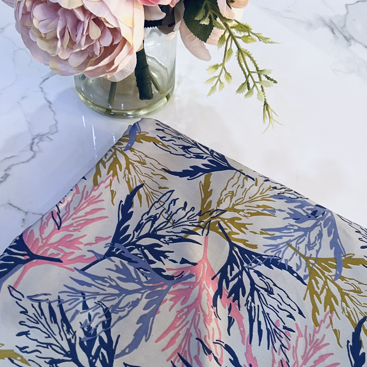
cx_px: 196
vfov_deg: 40.7
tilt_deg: -53.3
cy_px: 225
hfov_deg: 40.9
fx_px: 492
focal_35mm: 41
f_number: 1.5
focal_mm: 5.7
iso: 80
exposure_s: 1/50
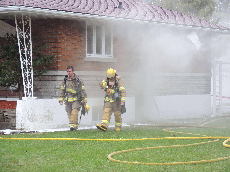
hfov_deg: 18.7
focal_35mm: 105
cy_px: 86
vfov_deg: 14.1
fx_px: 698
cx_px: 115
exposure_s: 1/60
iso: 400
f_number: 3.5
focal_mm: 22.1
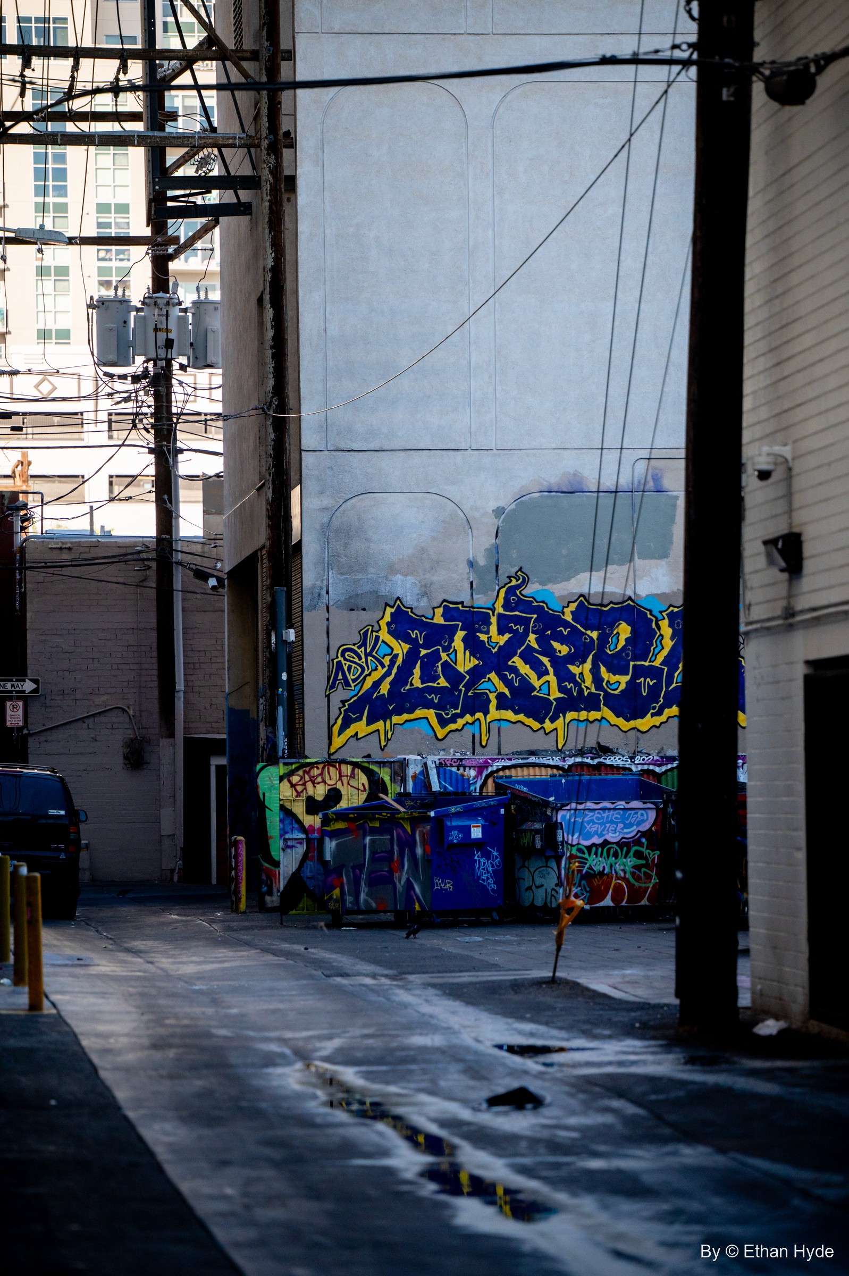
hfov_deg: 10.5
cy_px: 638
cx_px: 424
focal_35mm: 130
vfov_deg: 15.8
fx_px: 4604
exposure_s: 1/4000
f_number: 2.8
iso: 800
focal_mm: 130
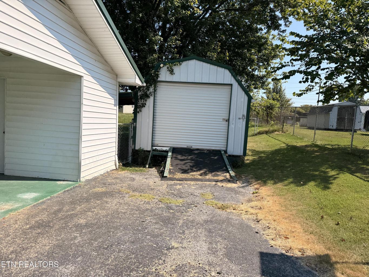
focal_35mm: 24
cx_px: 184
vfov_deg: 56.8
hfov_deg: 71.6
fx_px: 256
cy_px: 138
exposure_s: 1/4167
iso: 80
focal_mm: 6.76
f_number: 1.78
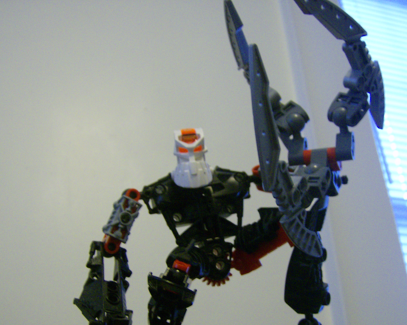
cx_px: 208
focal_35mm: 46
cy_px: 200
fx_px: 554
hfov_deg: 40.3
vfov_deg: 32.6
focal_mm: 6
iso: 200
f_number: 2.8
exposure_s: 1/6.47
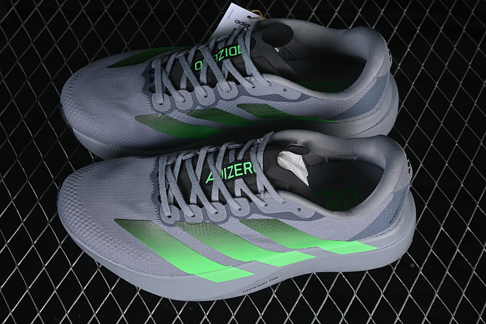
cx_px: 243
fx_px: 1012
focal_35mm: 75
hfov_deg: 27.0
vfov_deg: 18.2
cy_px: 162
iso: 160
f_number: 7.1
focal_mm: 50
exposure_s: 1/60
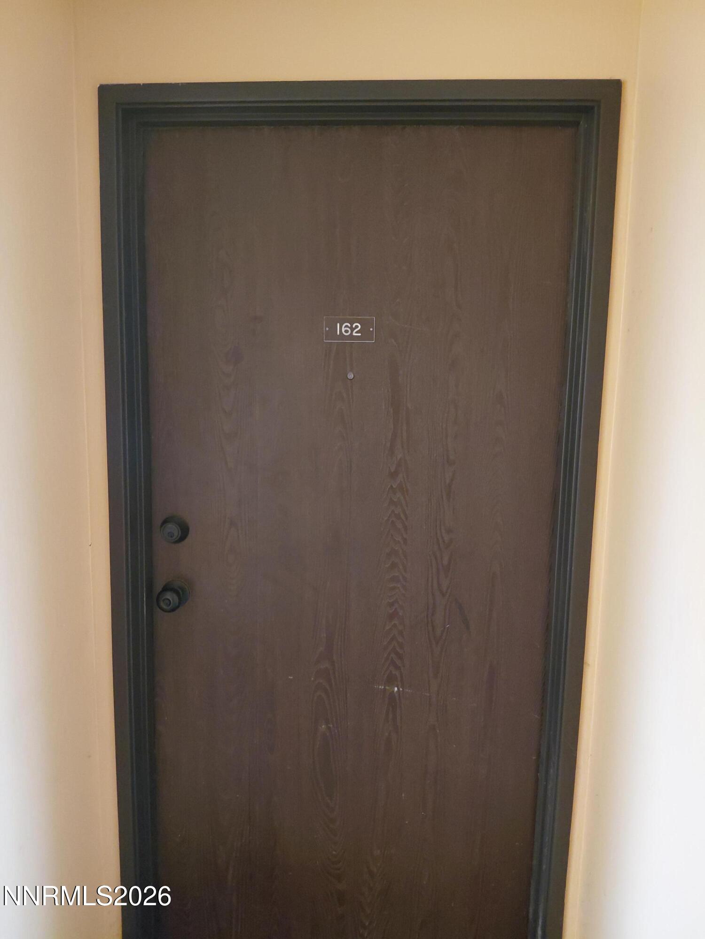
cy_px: 470
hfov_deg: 54.9
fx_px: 679
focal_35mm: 25
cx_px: 352
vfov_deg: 69.4
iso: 1600
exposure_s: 1/15
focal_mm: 4.69
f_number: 1.8
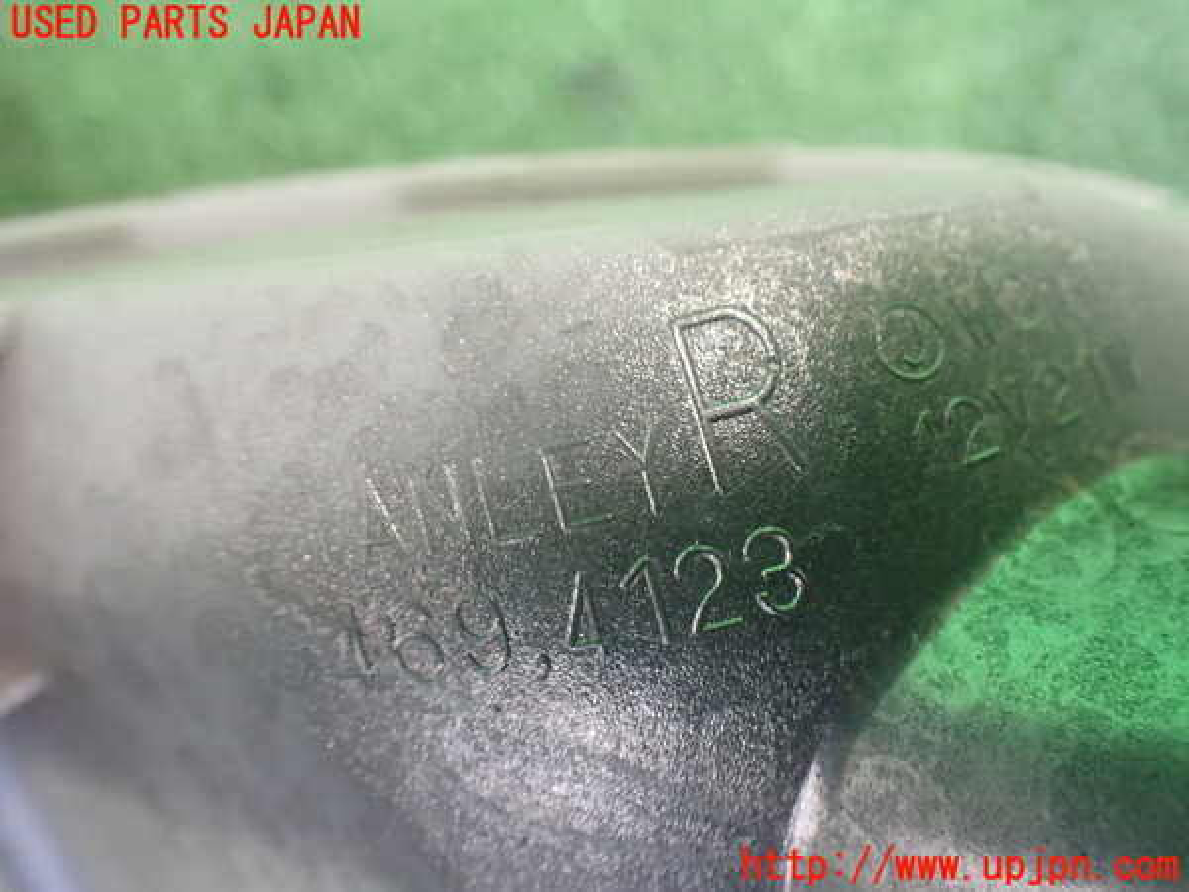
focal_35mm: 30
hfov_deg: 60.0
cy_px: 446
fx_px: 1030
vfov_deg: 46.8
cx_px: 594
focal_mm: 5.4
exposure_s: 1/80
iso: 800
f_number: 2.3
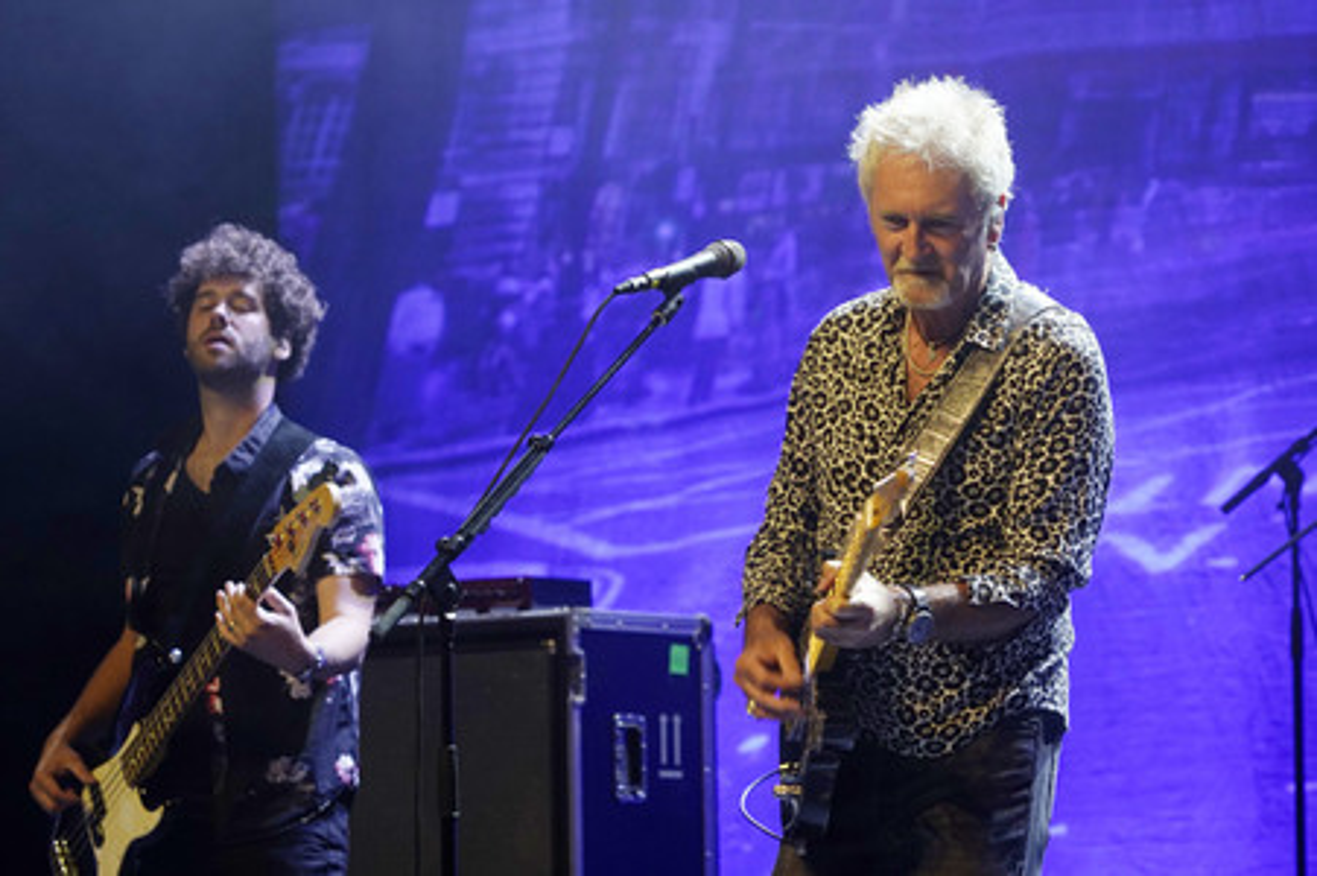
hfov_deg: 9.8
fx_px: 7713
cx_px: 658
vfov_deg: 6.5
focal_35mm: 211
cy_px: 438
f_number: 6.3
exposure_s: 1/80
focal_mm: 211
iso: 1600
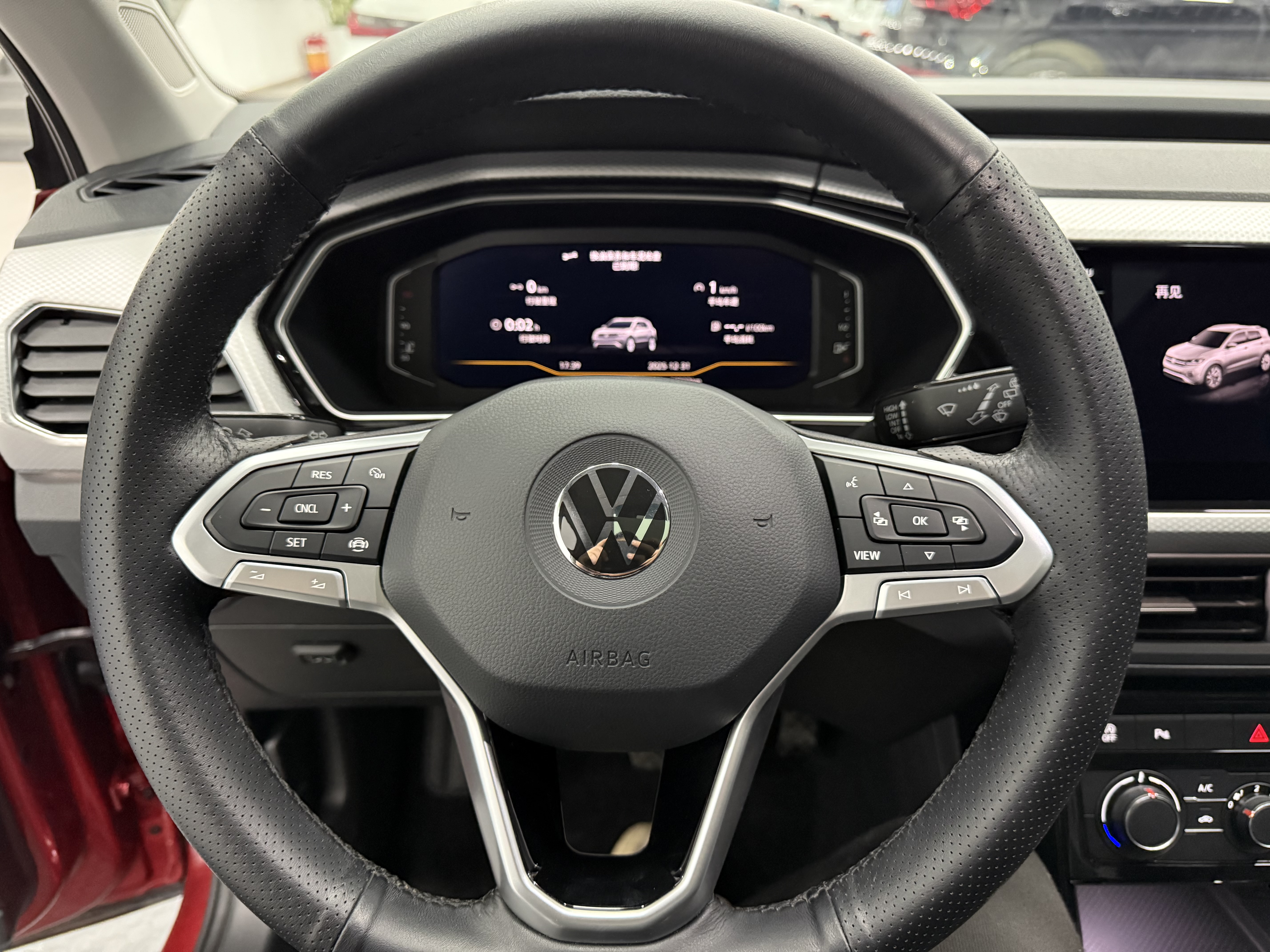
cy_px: 476
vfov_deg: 56.8
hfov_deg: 71.6
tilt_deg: -29.1
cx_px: 635
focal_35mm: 24
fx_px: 881
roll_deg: -0.3
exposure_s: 1/34
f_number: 1.78
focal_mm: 6.76
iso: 800
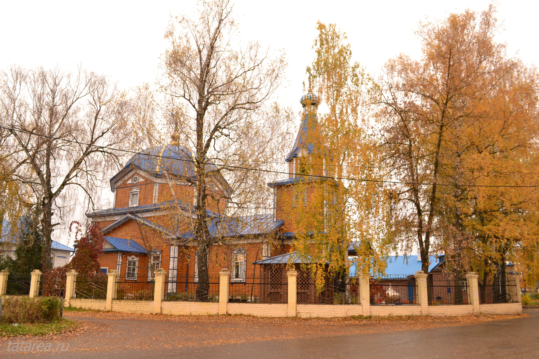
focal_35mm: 30
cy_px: 180
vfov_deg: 43.6
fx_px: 449
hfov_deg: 61.9
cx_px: 270
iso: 800
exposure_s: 1/500
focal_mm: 20
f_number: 5.6
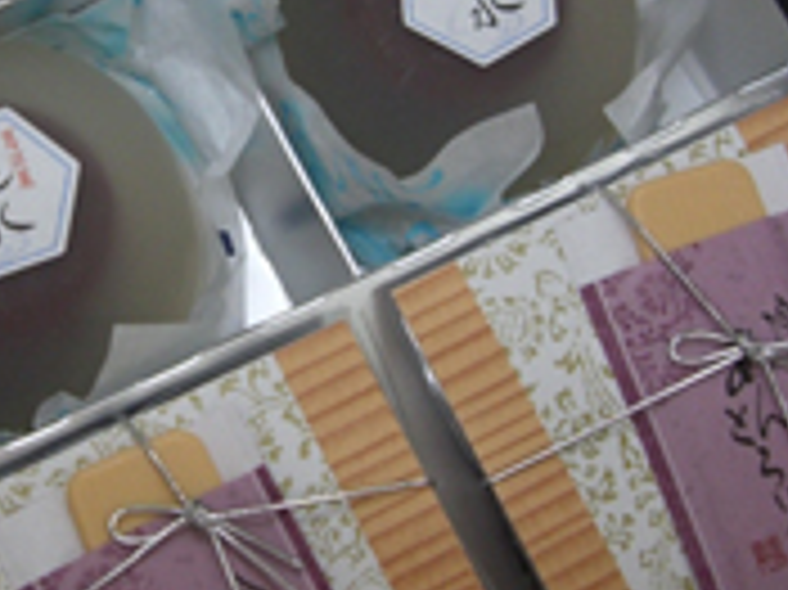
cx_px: 243
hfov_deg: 22.4
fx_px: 1979
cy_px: 126
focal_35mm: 87
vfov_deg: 16.8
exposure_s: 1/60
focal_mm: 6.2
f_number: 2.7
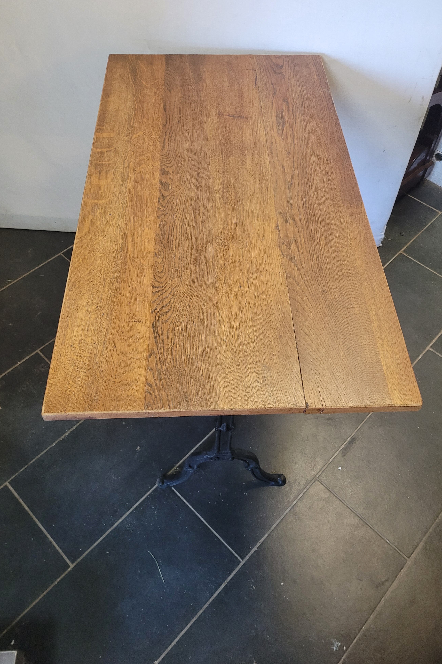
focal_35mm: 28
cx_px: 232
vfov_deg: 65.5
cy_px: 324
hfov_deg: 46.4
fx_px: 516
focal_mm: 5.4
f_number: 1.8
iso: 640
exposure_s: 1/50
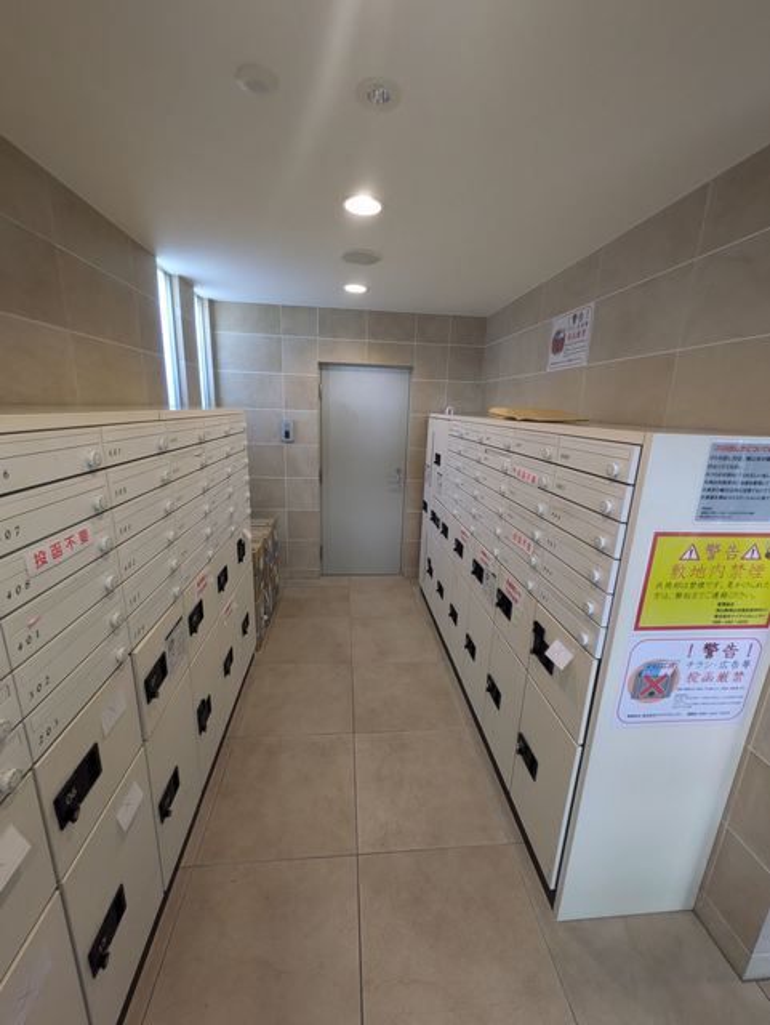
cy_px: 512
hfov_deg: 85.8
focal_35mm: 14
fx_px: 415
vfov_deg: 102.0
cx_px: 385
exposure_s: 1/120
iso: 168
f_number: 2.2
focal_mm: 1.83
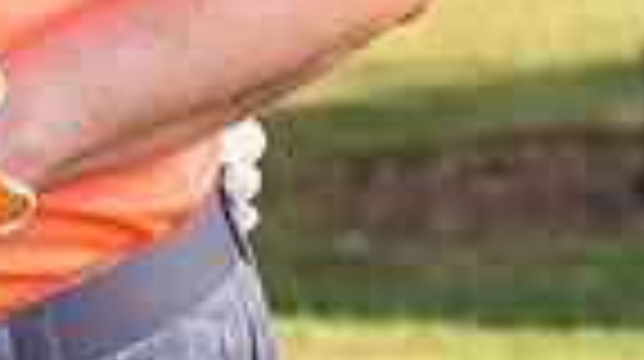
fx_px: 5850
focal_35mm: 343
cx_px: -586
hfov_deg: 6.2
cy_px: -491
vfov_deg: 3.5
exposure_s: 1/250
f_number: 5.6
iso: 160
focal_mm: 70
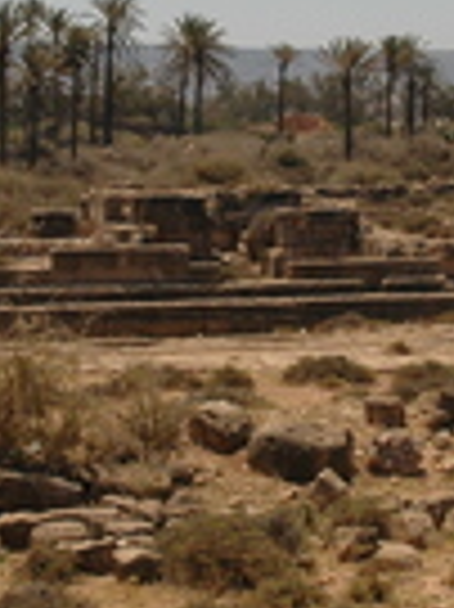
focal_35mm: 118
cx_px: 319
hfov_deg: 12.6
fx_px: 2059
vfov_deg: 16.6
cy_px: 126
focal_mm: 25
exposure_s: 1/400
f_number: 11
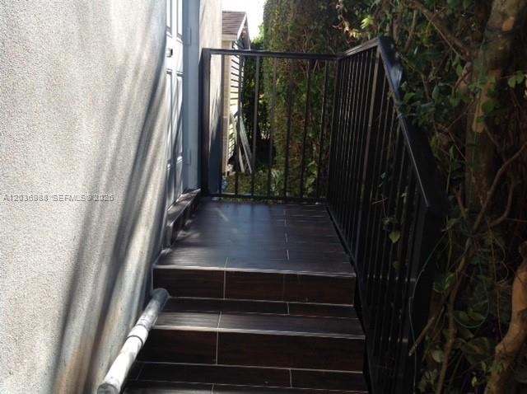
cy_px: 197
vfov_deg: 40.6
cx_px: 264
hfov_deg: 52.7
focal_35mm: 35
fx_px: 532
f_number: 2.4
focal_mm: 4.28
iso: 50
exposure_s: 1/581
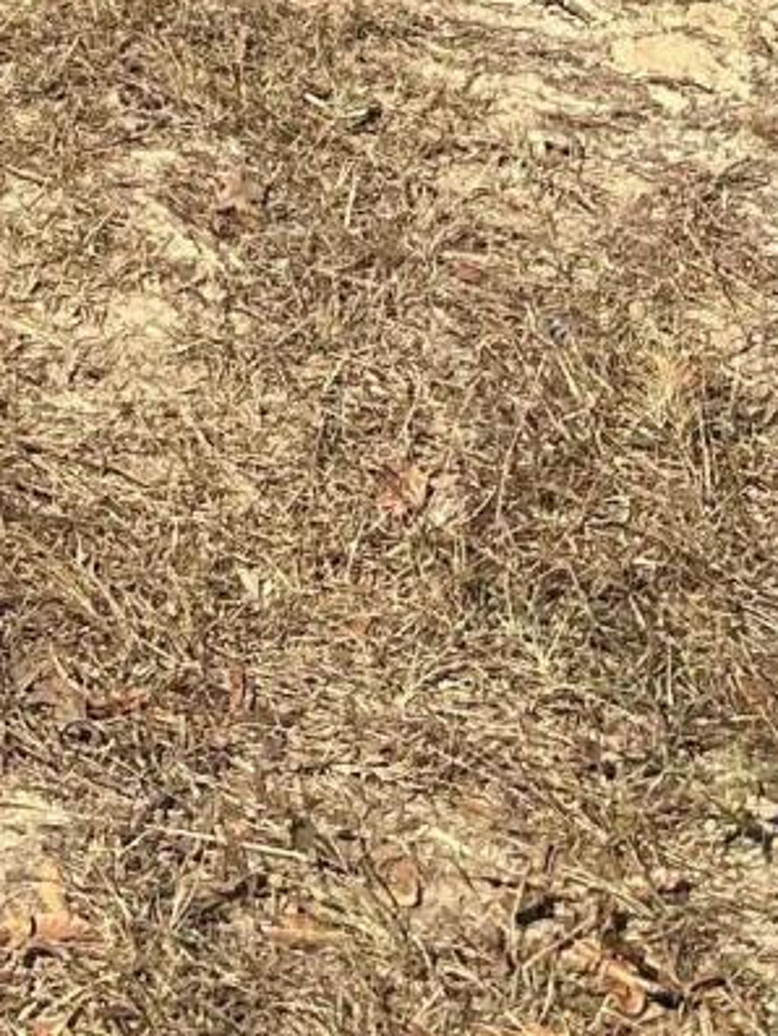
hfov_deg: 10.9
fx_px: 3624
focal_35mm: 121
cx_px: -903
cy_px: -971
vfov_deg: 14.0
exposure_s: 1/2967
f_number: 1.78
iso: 80
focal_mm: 6.86
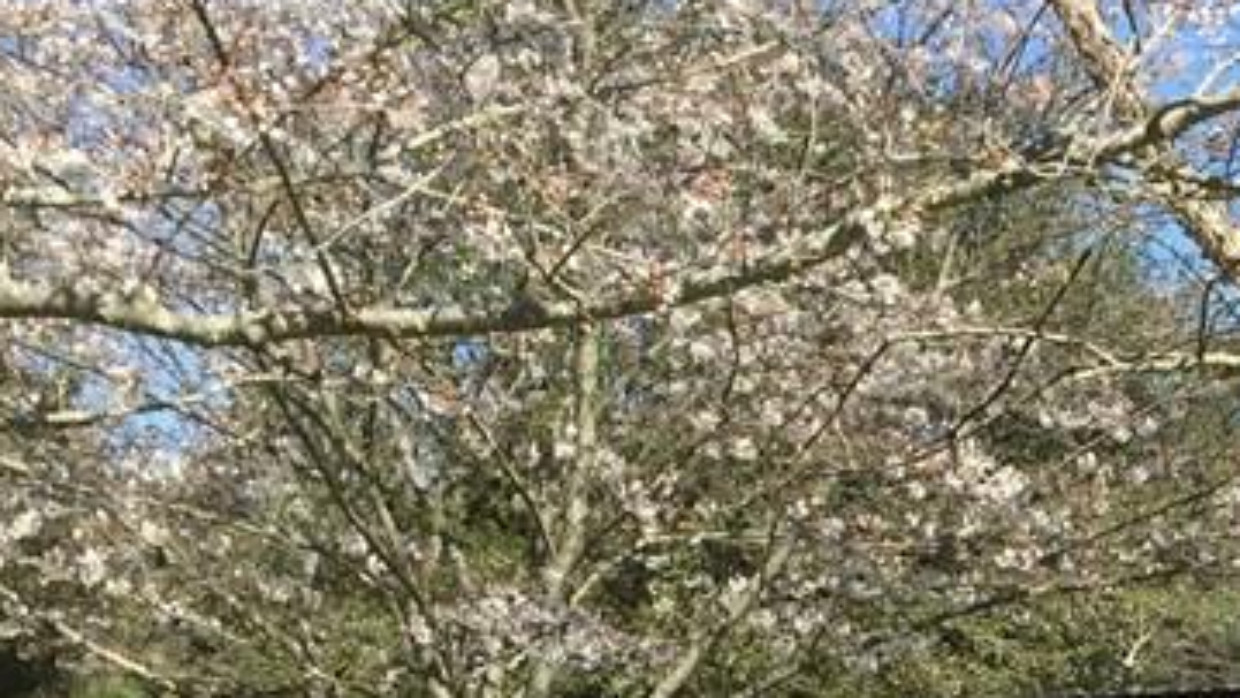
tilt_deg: -5.5
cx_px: 1395
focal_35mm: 90
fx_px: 2959
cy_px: 1088
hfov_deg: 22.2
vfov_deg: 12.7
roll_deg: -0.5
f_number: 2.2
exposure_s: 1/1130
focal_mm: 4.15
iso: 32
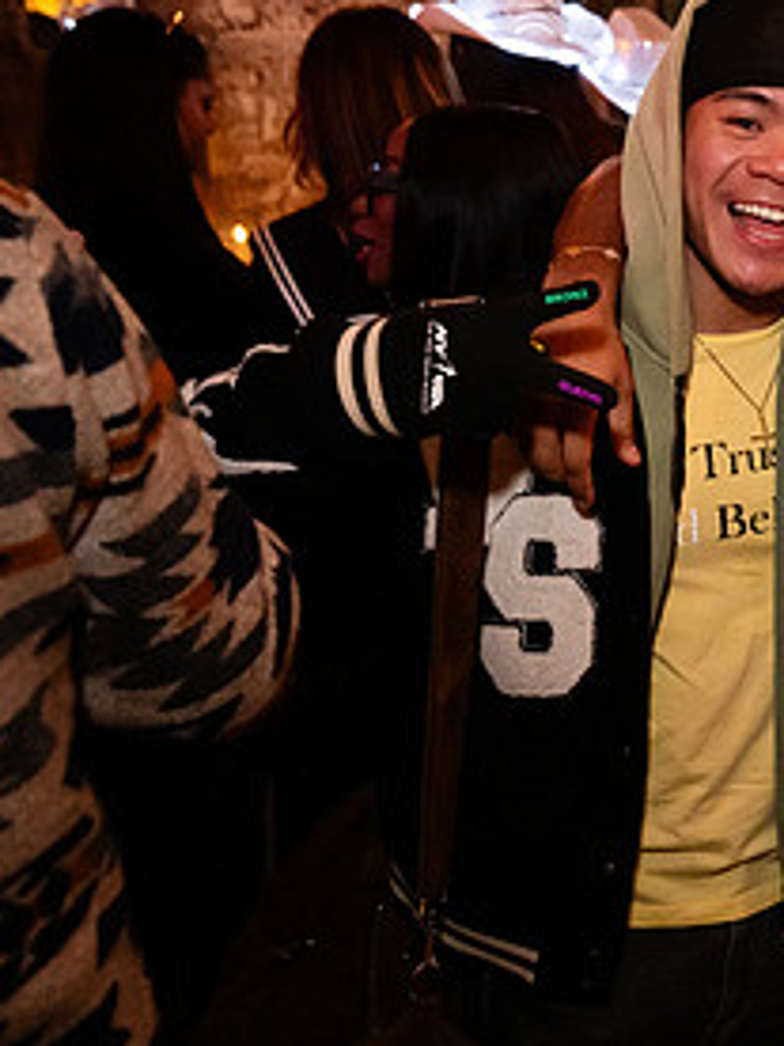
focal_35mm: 49
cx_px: 1042
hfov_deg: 25.3
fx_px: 1480
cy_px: 358
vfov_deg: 38.5
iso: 3200
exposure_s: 1/100
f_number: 3.2
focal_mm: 24
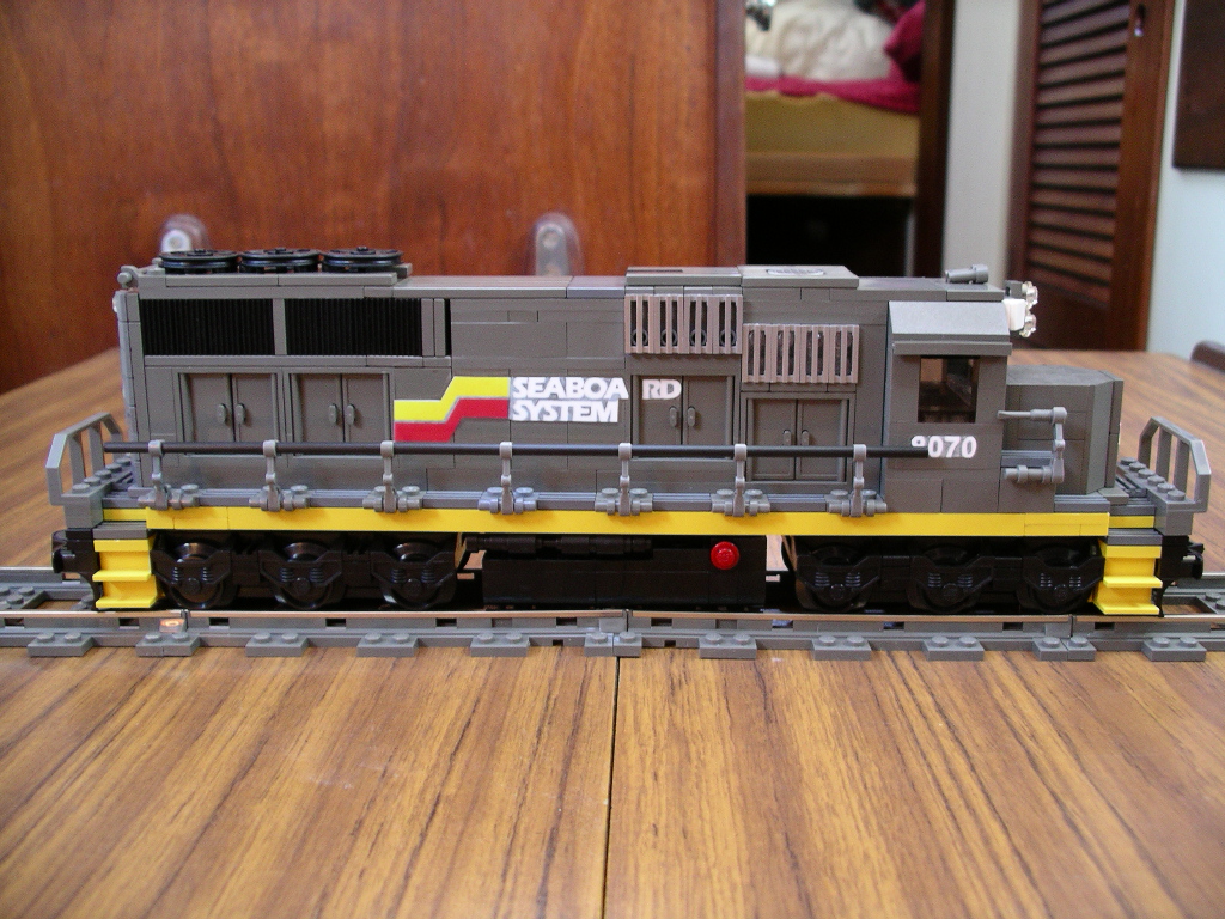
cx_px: 612
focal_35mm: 37
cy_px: 460
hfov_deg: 50.1
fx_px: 1309
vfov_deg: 38.7
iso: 200
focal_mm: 7.8
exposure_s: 1/8
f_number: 2.8
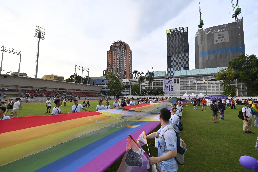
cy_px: 86
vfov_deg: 72.0
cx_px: 129
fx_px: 118
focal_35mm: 16
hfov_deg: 95.0
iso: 1600
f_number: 5.6
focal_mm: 16.5
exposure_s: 1/125
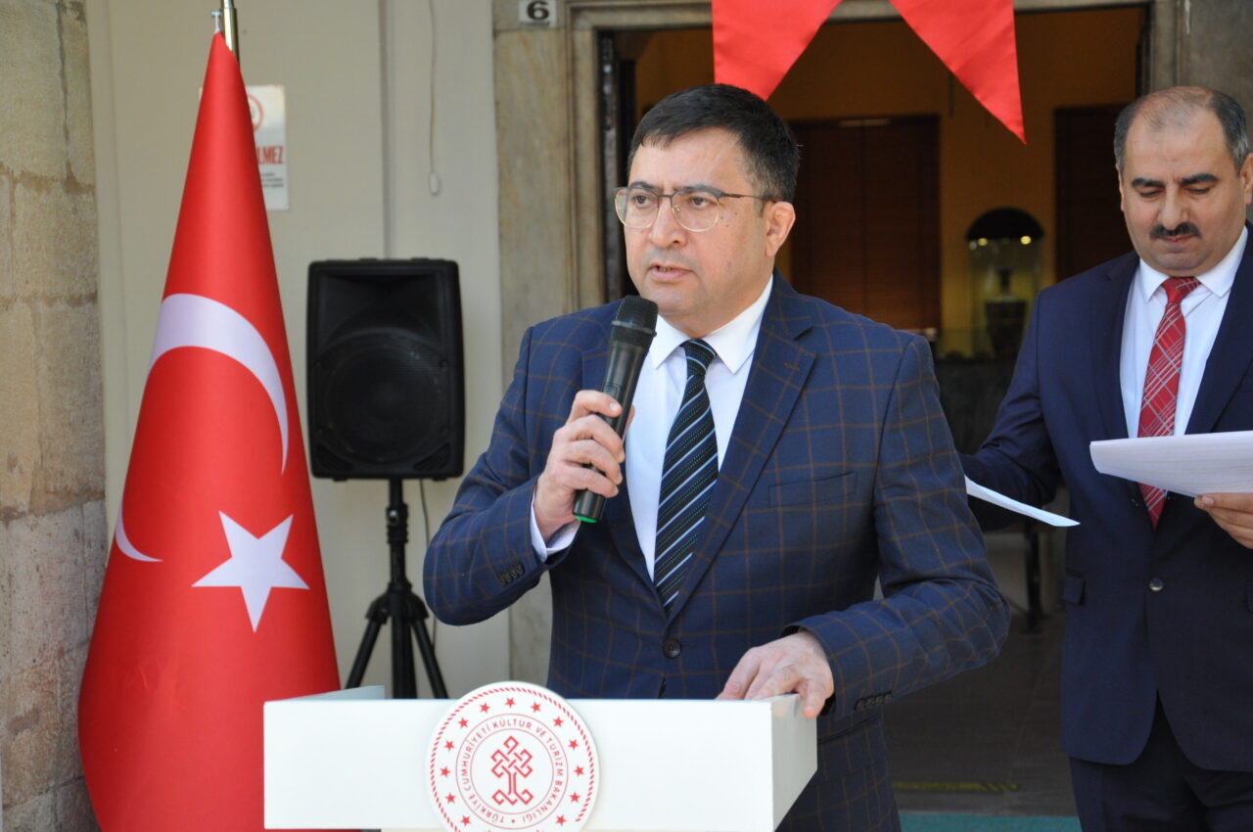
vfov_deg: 15.7
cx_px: 626
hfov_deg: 23.4
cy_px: 416
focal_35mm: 87
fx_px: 3024
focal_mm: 58
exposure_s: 1/160
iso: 800
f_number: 5
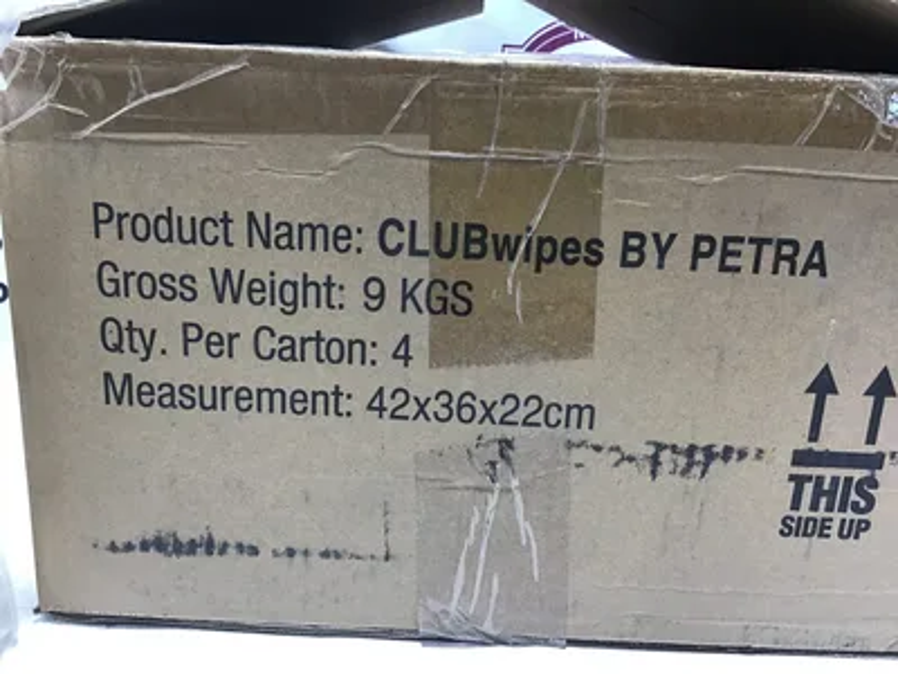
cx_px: 449
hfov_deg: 58.4
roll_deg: -1.1
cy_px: 337
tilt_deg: -16.1
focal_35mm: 31
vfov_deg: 45.4
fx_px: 804
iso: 25
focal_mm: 3.3
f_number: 2.4
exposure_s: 1/30
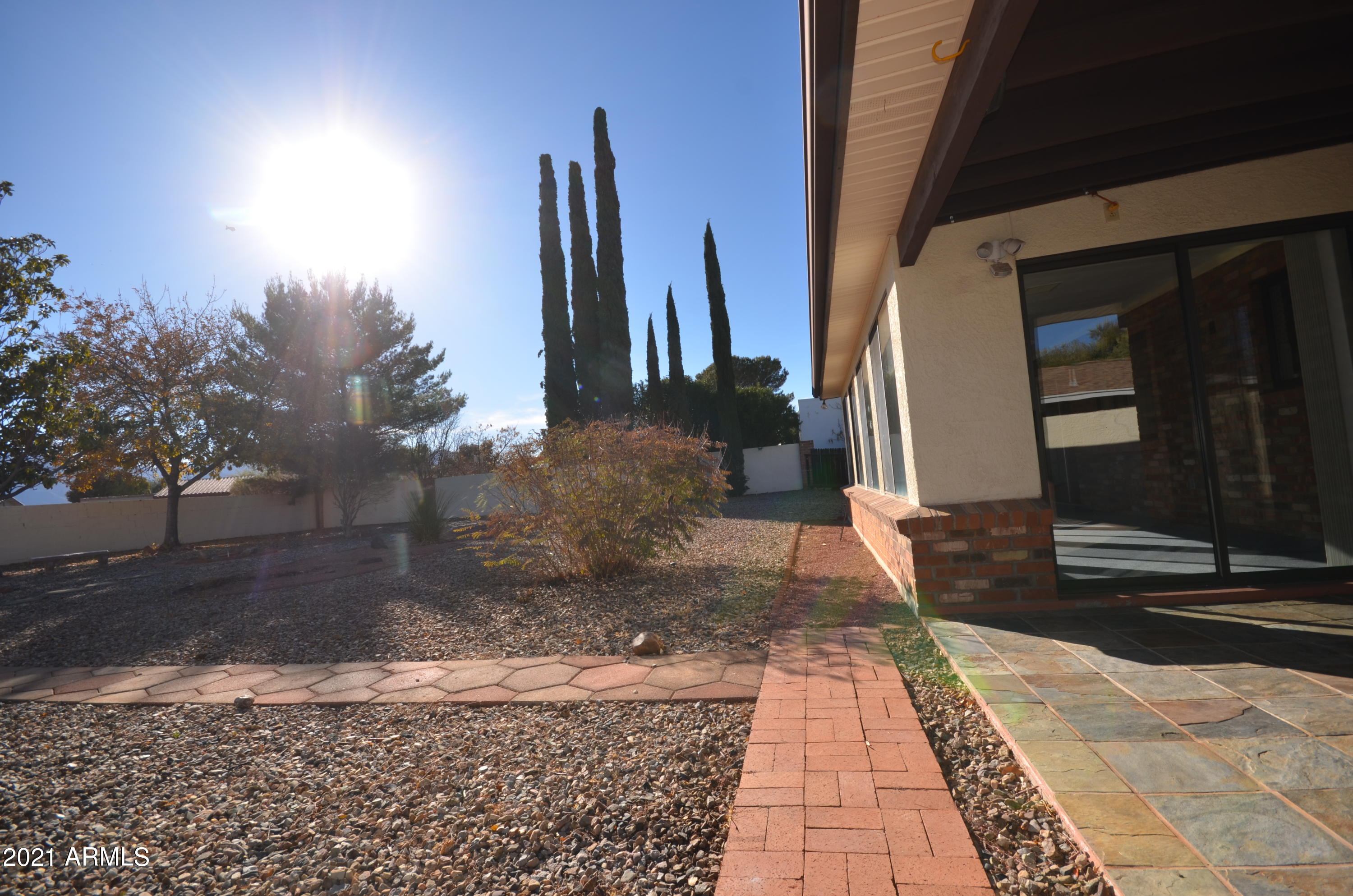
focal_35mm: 15
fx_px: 563
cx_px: 676
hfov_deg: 100.5
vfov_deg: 77.1
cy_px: 448
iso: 100
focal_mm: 10
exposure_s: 1/250
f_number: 10
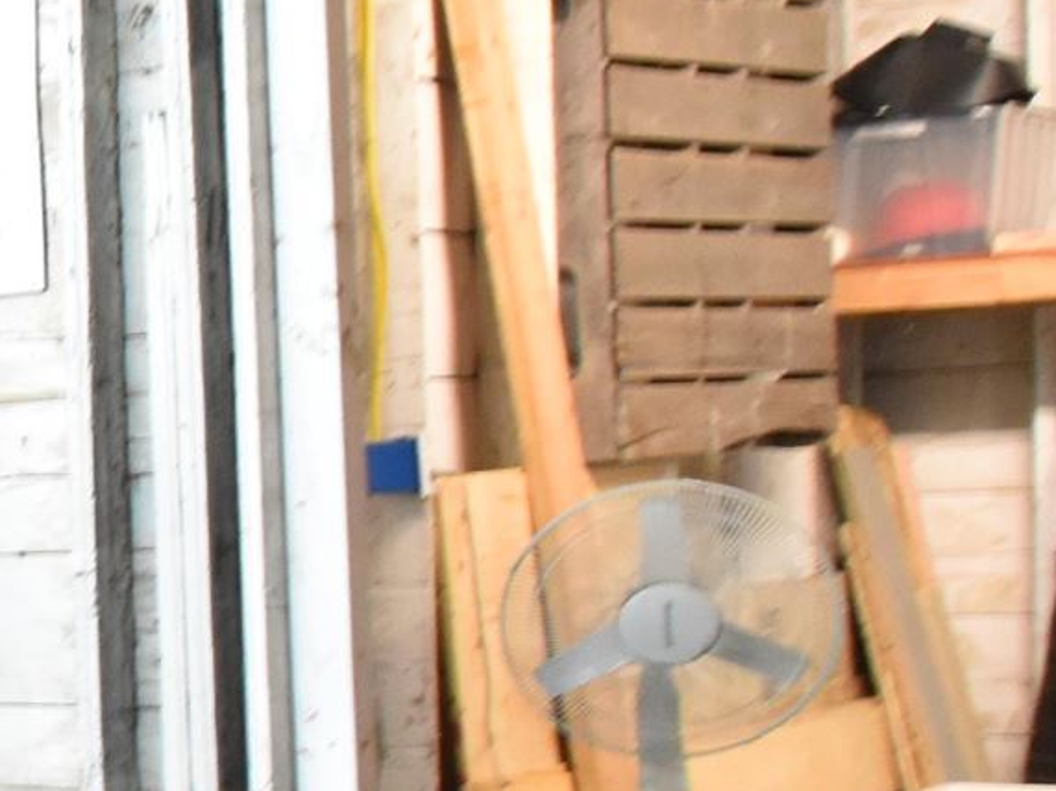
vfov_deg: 16.3
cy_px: 723
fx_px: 2723
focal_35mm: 89
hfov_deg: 14.0
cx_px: -1570
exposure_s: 1/10
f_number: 8
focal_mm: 11.5
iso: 1600
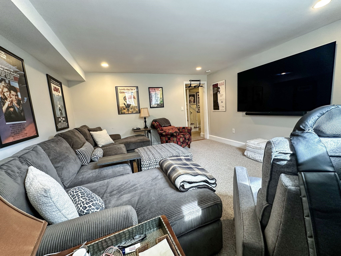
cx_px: 170
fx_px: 138
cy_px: 128
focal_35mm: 14
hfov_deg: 102.1
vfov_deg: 85.7
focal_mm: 2.22
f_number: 2.2
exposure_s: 1/60
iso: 160
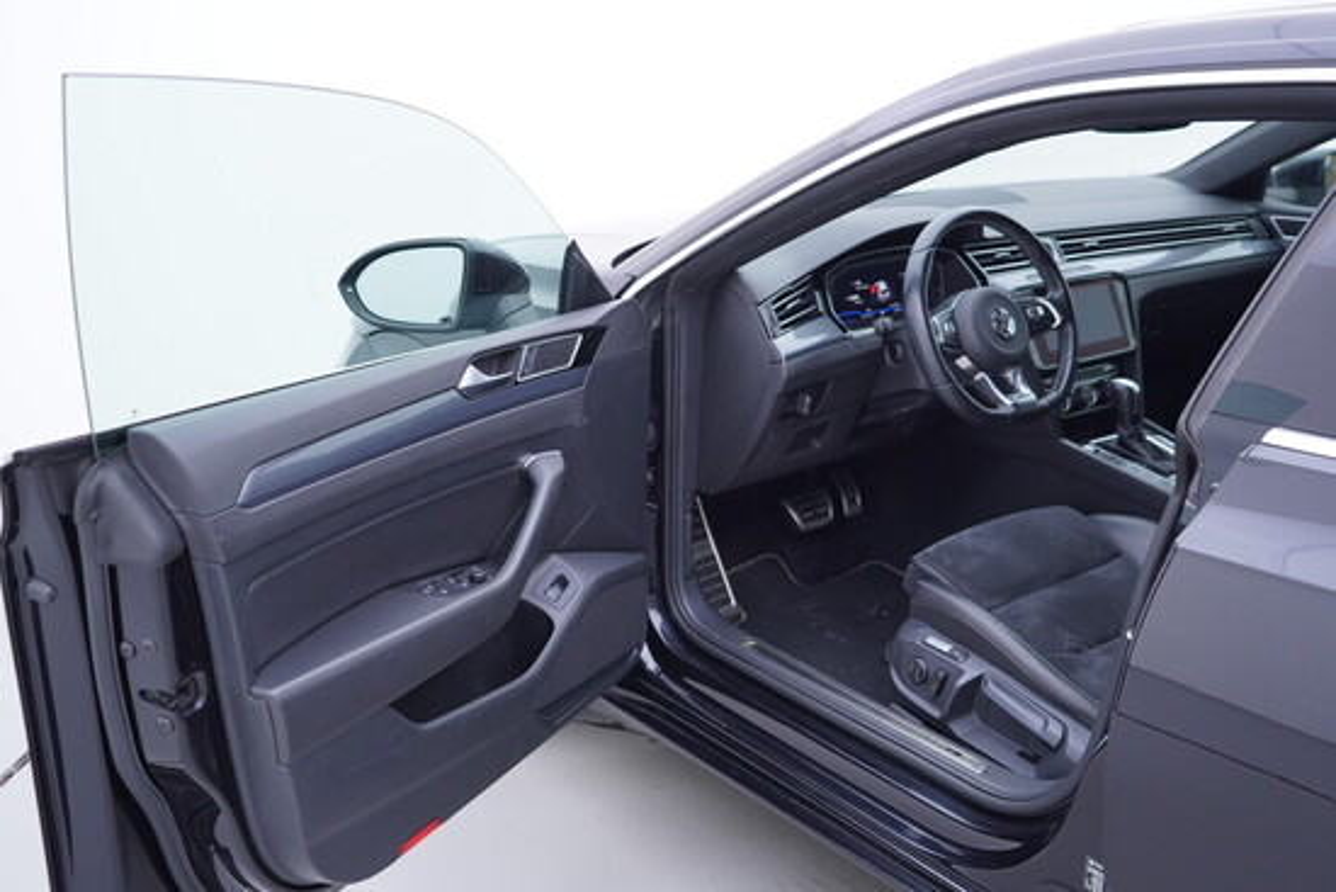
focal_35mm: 36
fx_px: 1336
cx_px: 668
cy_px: 446
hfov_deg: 53.1
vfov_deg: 36.9
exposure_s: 1/40
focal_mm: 24
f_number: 2.8
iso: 125
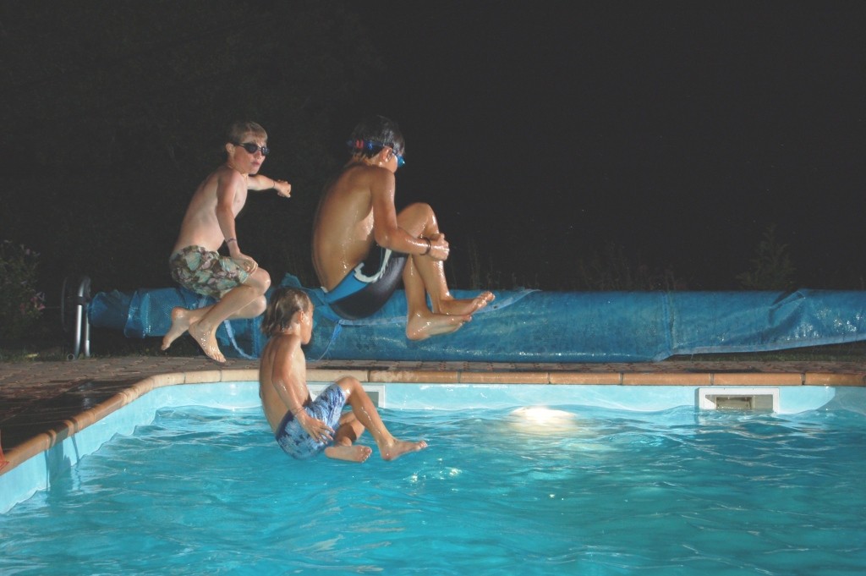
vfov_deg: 16.5
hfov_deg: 24.6
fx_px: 1983
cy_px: 288
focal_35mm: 82
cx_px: 433
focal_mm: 55
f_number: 5.6
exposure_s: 1/60
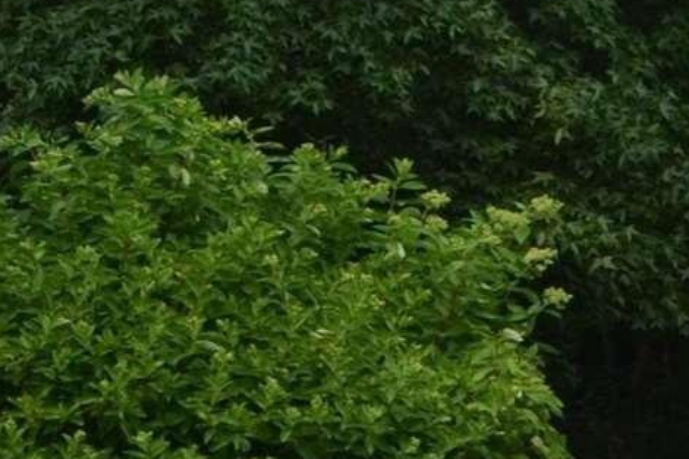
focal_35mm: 196
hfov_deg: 9.0
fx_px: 3750
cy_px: -280
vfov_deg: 6.9
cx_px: 1898
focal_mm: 20
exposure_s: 1/250
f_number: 8
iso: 100
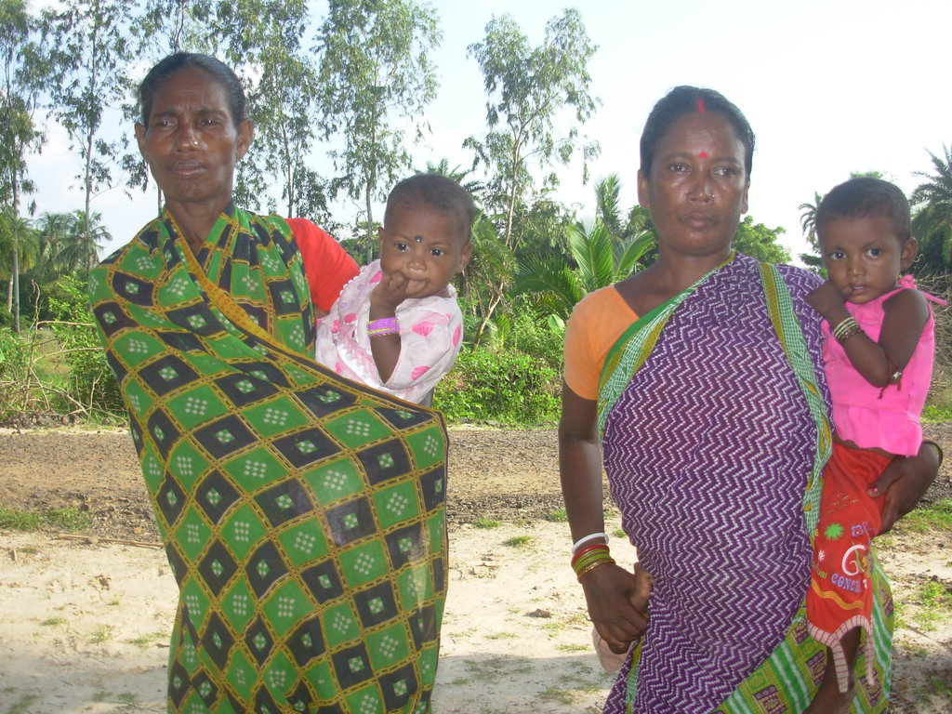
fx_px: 1045
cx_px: 476
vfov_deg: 37.7
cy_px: 357
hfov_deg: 49.0
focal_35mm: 38
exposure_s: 1/322
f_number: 2.9
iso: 50
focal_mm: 6.3
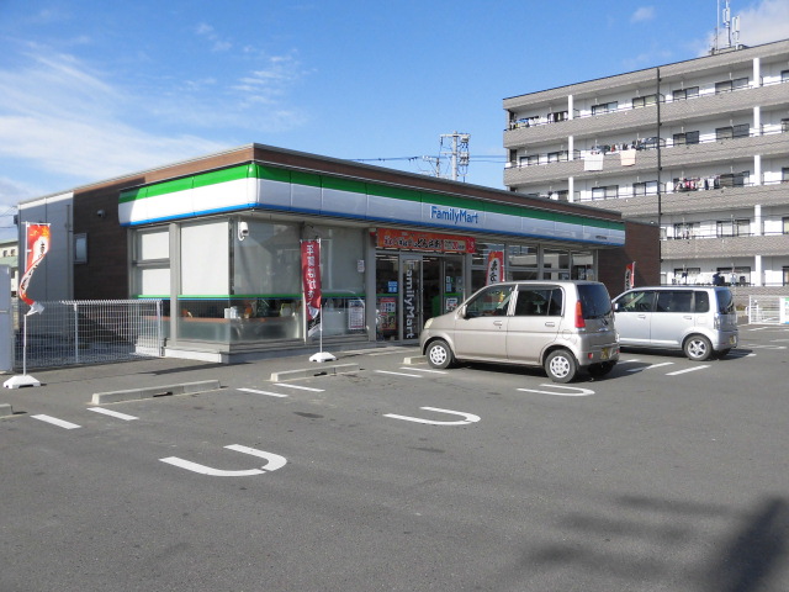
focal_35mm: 32
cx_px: 394
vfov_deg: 44.2
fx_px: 729
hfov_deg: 56.8
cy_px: 296
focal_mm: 5.81
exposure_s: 1/200
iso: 100
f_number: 8.8
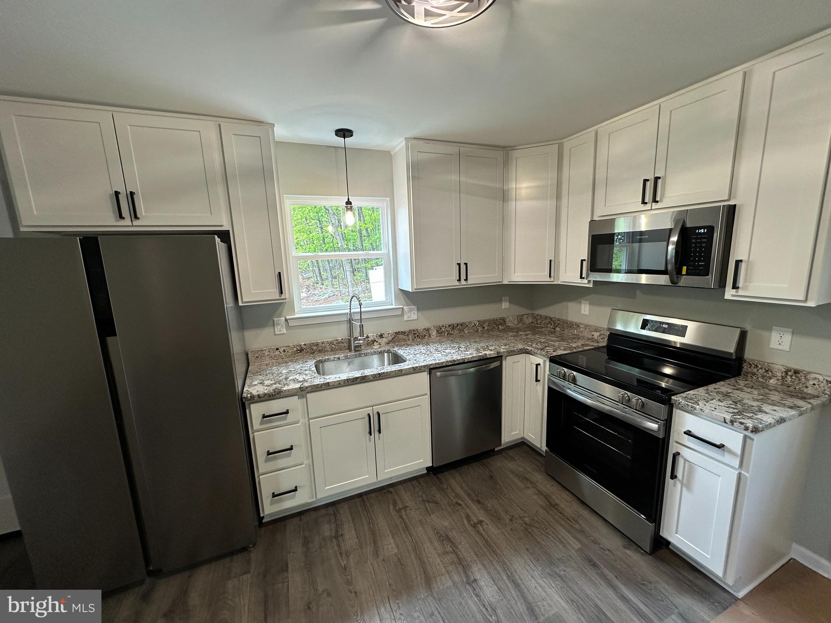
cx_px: 416
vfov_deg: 85.7
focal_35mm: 14
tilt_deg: -10.7
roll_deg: +2.5
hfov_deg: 102.1
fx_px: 336
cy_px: 312
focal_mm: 2.22
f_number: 2.2
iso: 160
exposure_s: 1/120
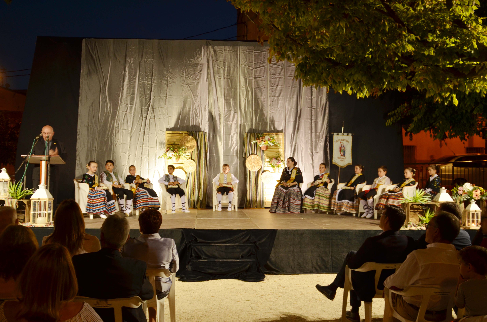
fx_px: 506
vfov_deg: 35.3
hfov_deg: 51.4
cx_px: 244
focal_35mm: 38
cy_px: 161
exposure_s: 1/13
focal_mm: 25
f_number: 7.1
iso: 400
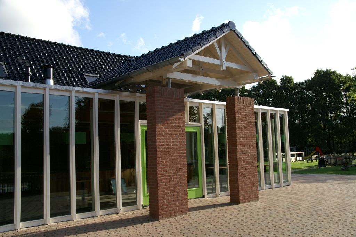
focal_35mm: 36
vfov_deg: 36.8
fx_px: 356
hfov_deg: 53.2
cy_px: 118
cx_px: 178
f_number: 8
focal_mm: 24
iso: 100
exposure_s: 1/200
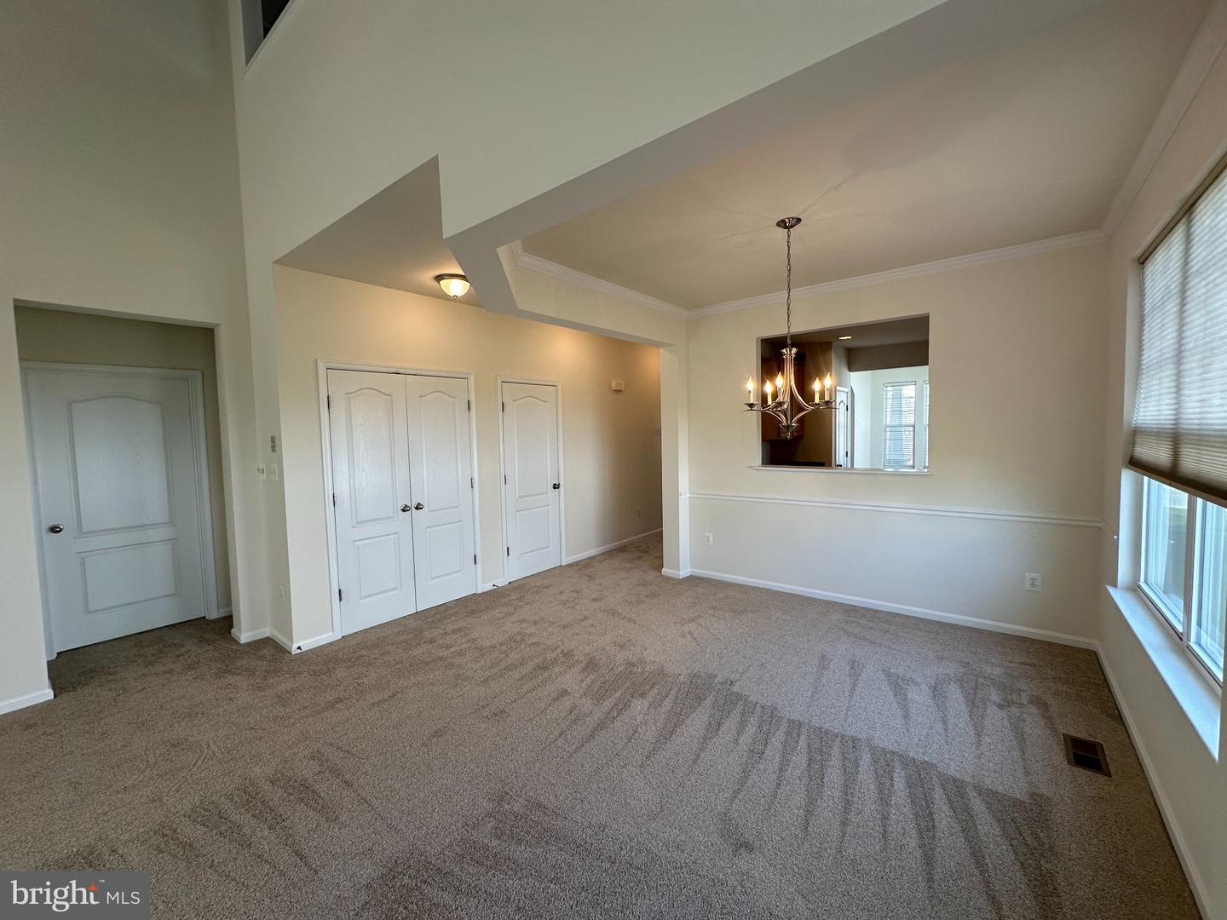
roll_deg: +1.0
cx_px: 614
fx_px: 496
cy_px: 460
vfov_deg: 85.7
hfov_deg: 102.1
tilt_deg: -2.7
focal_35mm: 14
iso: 80
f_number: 2.2
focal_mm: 2.22
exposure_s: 1/120
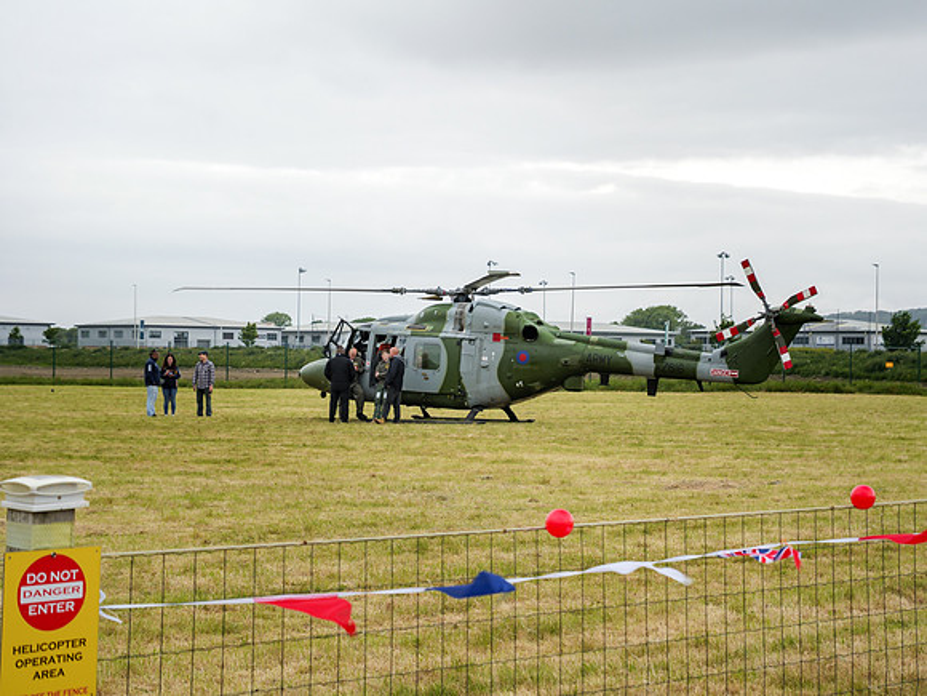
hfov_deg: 26.8
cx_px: 478
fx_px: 1942
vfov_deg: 20.3
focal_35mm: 73
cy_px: 342
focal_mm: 34
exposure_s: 1/200
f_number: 4.5
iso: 100
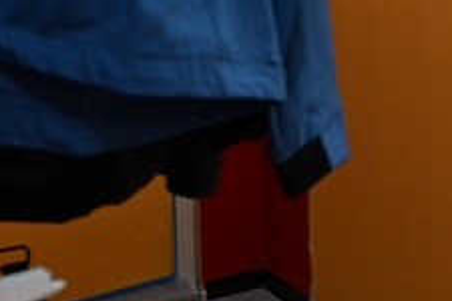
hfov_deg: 11.6
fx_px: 2109
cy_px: -396
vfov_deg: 7.7
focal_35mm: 168
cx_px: 713
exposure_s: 1/125
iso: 800
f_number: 4
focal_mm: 27
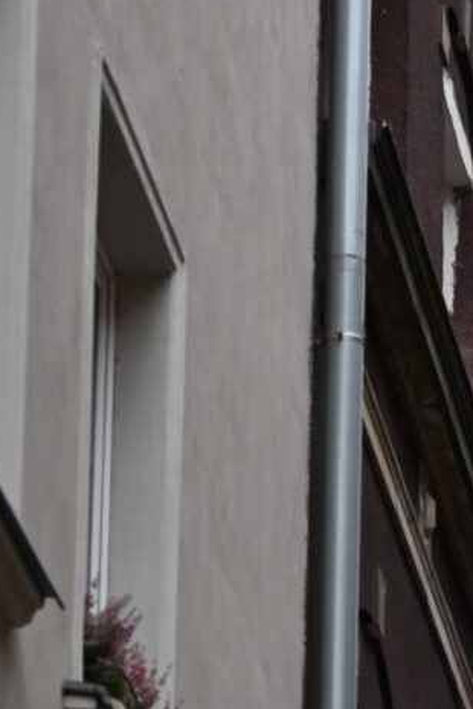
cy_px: 935
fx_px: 6188
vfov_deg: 6.5
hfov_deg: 4.3
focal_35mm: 314
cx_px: 1267
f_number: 4
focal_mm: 57
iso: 400
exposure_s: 1/1250
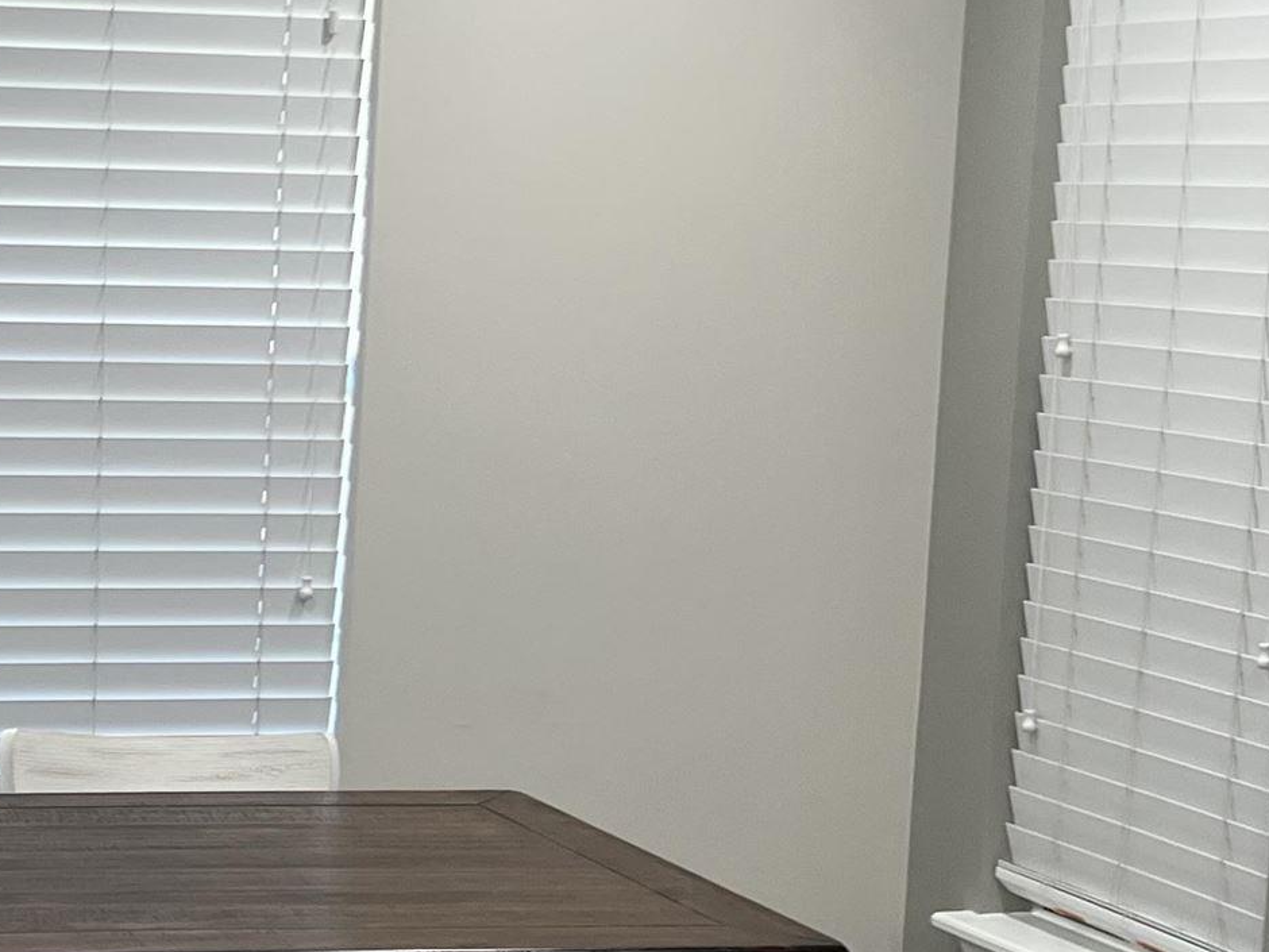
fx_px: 3116
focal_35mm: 85
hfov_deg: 21.7
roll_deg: -2.1
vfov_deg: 17.4
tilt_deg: -7.6
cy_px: 533
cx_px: -171
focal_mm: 5.7
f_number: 1.5
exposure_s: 1/120
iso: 100
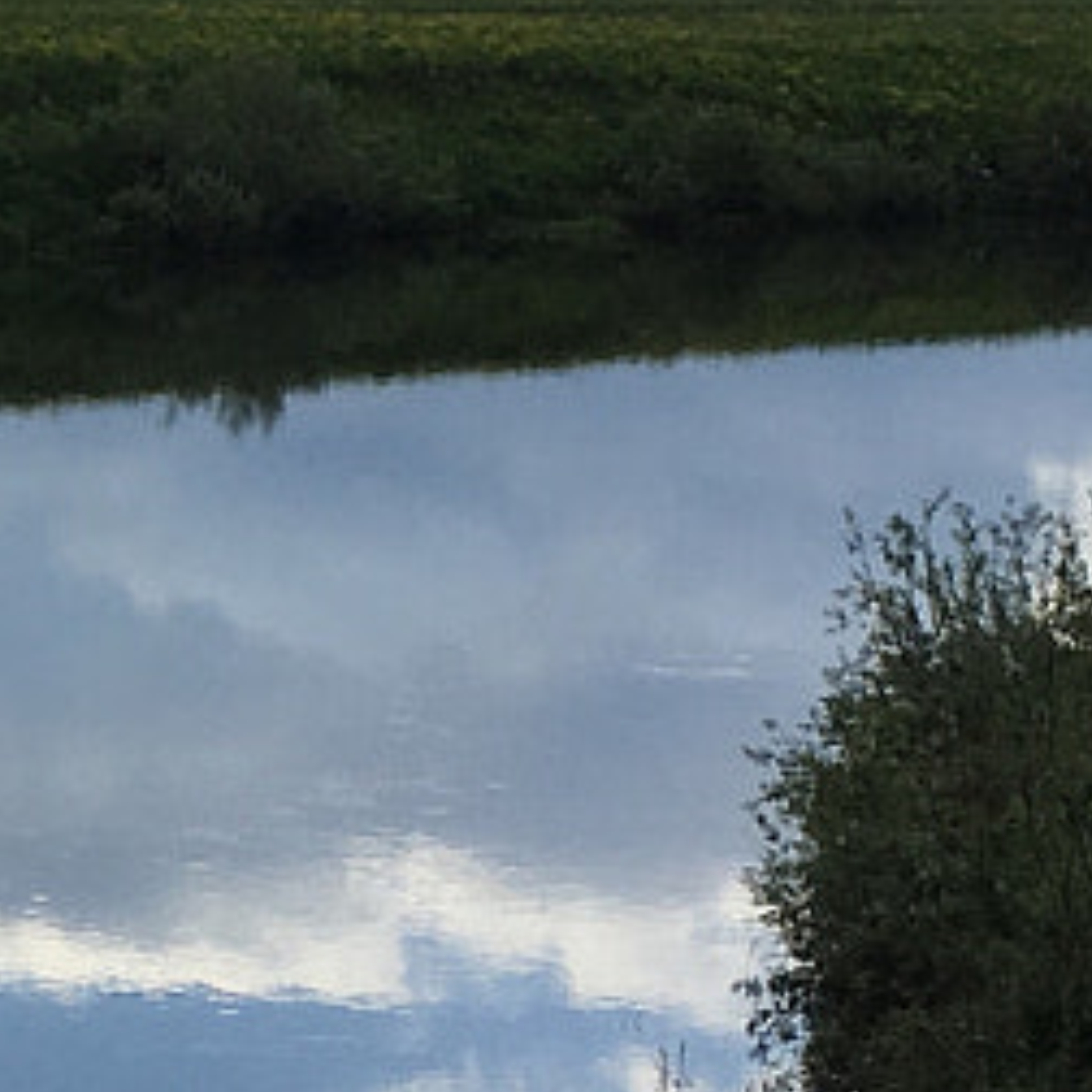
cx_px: -663
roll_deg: -0.5
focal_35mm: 163
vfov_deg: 10.7
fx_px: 5818
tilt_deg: -9.3
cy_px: 789
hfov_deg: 10.3
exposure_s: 1/2404
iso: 25
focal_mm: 4.15
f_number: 2.2
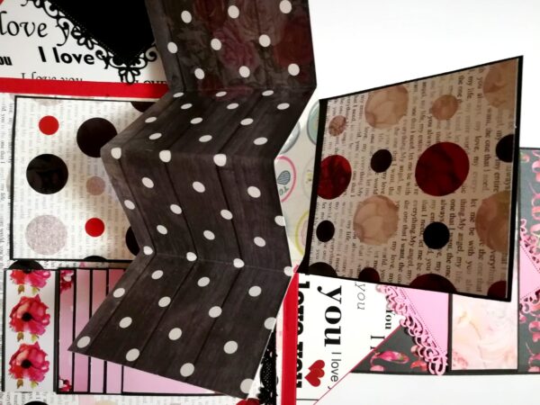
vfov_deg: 53.1
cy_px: 202
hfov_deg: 67.3
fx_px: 406
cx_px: 270
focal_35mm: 26
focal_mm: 3.83
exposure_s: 1/20
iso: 640
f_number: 2.2
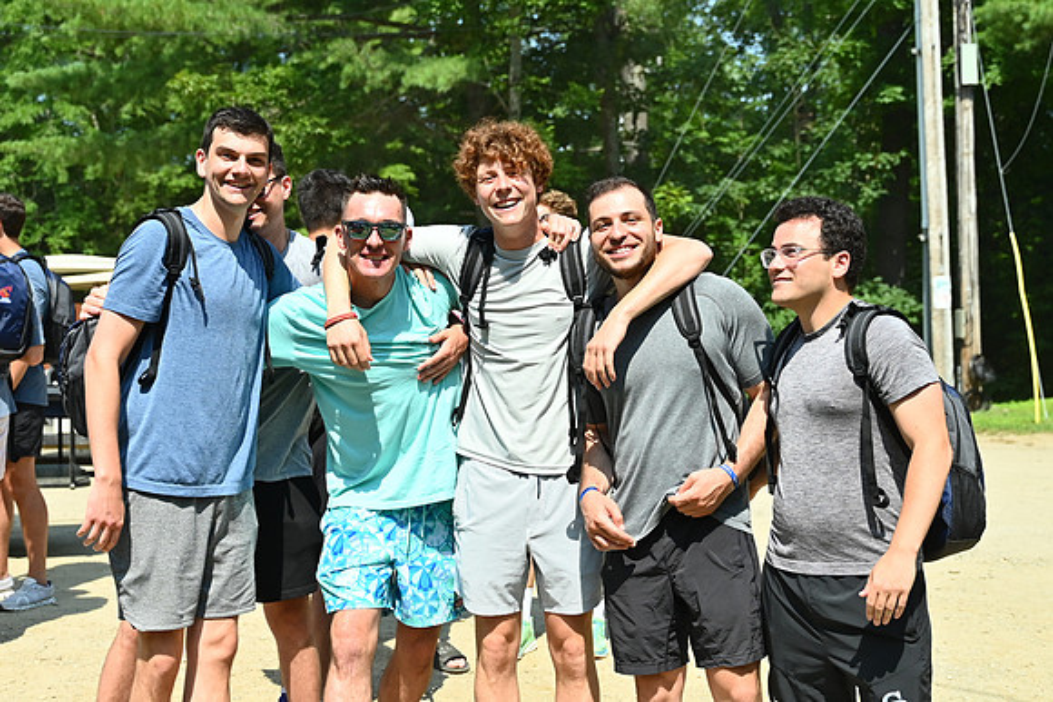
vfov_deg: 26.0
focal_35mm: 52
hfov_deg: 38.2
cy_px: 351
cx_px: 526
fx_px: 1521
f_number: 3.2
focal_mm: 35
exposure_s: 1/6400
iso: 640
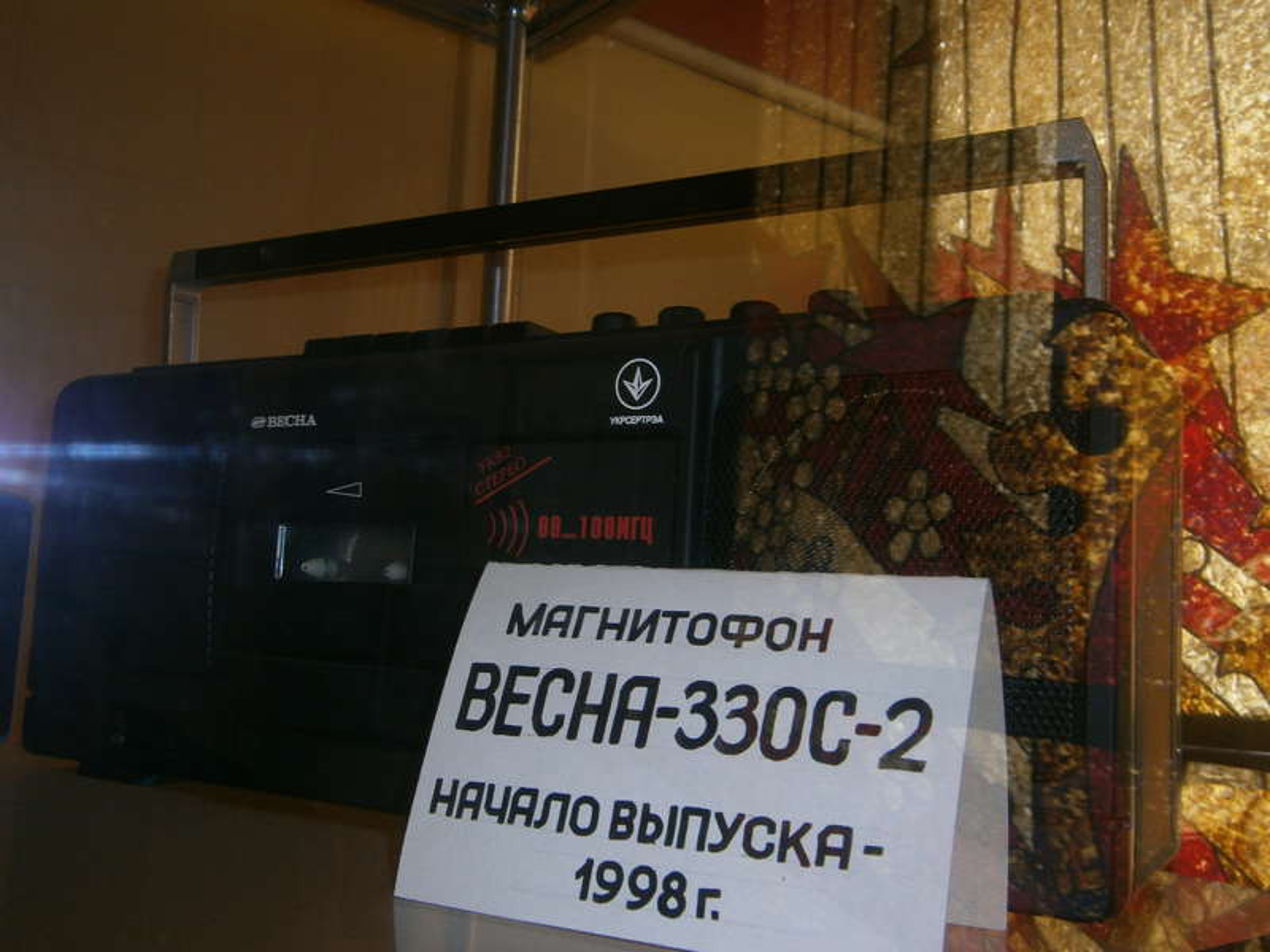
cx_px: 635
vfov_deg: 39.7
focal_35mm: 36
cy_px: 476
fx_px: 1321
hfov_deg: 51.4
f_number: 3.1
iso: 125
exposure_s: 1/40
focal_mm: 6.4
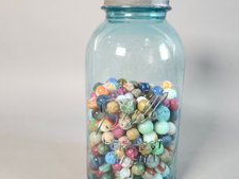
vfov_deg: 40.7
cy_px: 97
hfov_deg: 52.6
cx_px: 128
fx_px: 242
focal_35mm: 35
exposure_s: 1/120
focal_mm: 5.54
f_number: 1.8
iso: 250
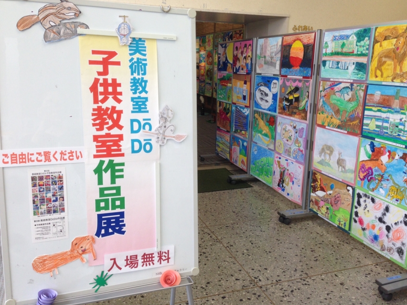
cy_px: 151
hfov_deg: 54.0
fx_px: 400
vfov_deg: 41.8
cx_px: 208
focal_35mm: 34
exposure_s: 1/120
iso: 80
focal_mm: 4.12
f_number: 2.4
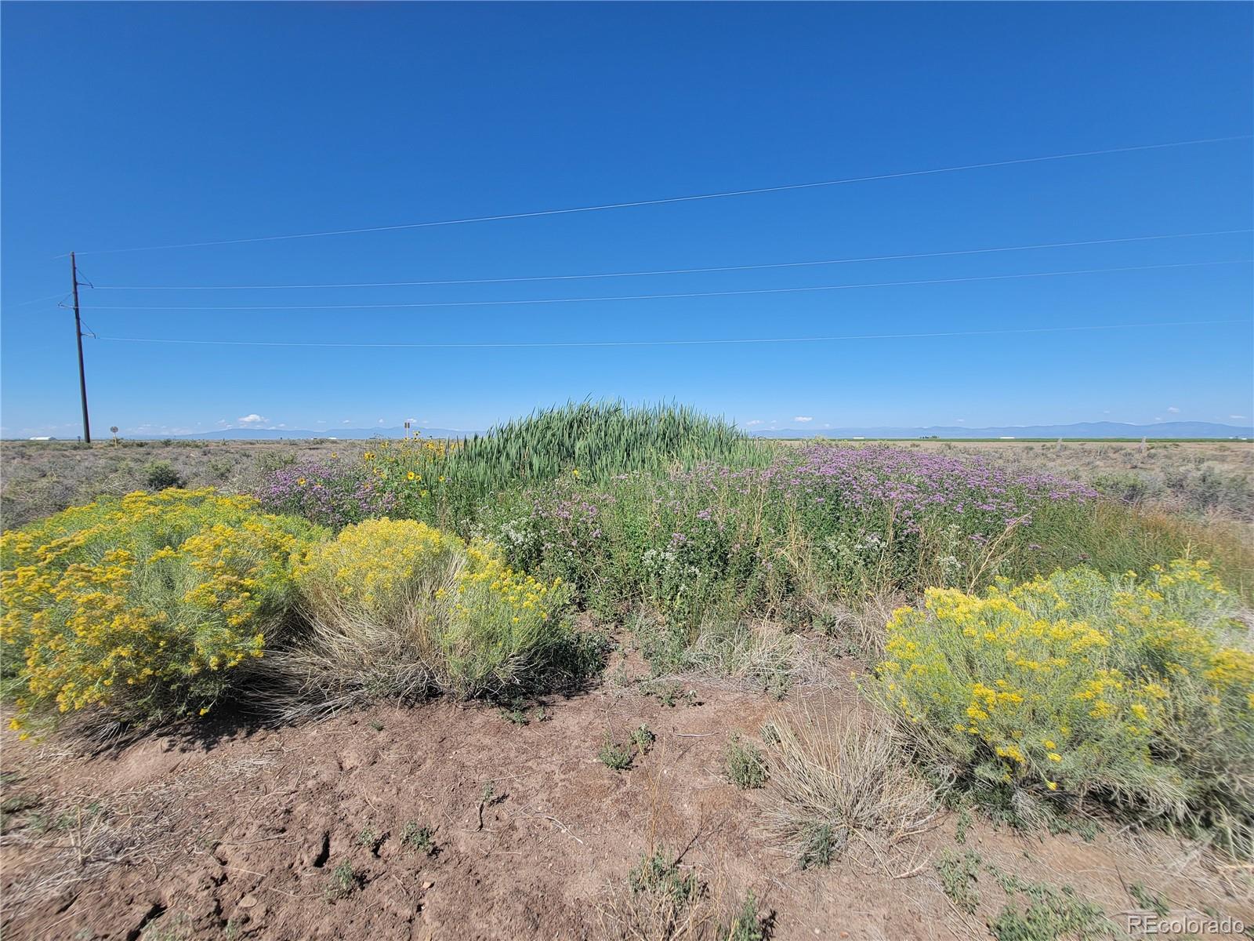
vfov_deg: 89.9
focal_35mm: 13
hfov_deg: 106.2
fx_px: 471
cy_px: 470
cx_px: 627
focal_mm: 2.2
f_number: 2.2
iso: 50
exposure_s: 1/1472
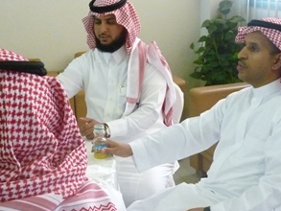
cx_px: 173
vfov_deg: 24.7
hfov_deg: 32.6
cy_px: 139
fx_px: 479
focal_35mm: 59
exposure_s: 1/30
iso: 800
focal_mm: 4.8
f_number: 2.8
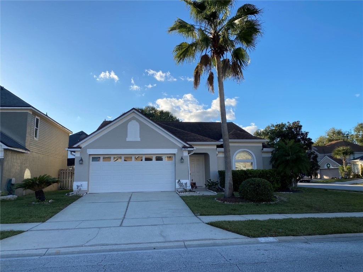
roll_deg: +0.7
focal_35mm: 26
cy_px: 136
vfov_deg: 53.1
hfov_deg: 67.3
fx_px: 273
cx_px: 182
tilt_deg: +7.2
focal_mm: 4.25
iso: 32
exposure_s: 1/1996
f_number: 1.8
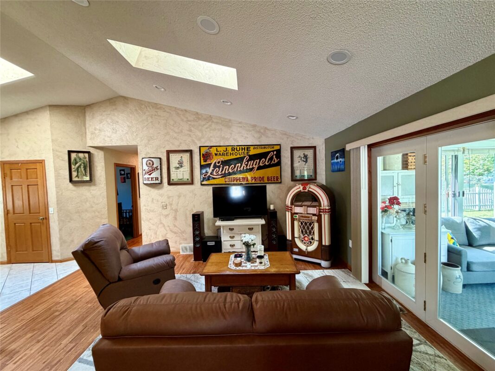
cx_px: 248
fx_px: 200
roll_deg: +1.9
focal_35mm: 14
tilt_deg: -3.0
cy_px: 186
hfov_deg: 102.1
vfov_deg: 85.7
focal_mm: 2.22
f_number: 2.2
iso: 250
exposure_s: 1/60
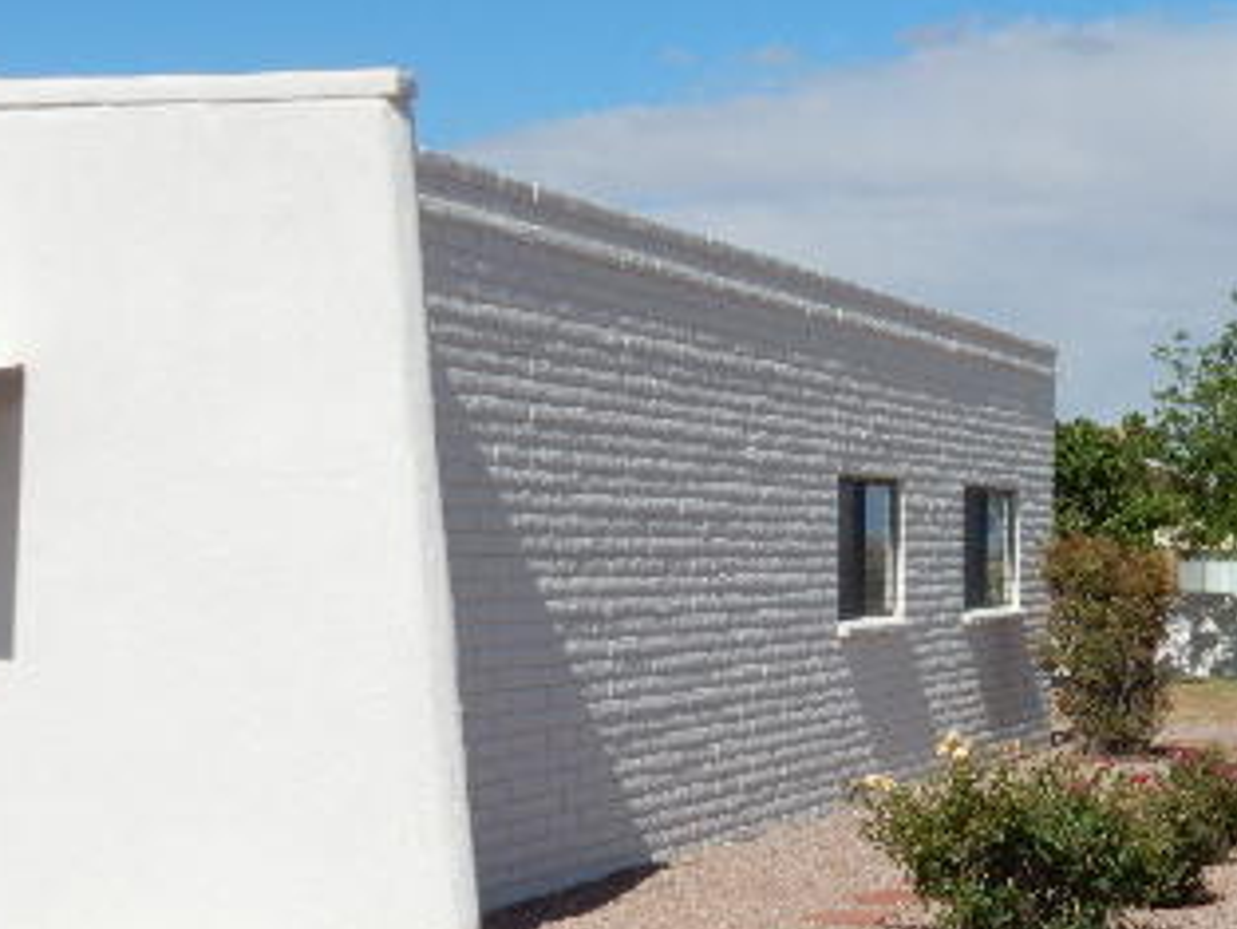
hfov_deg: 21.8
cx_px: 1083
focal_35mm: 88
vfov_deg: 16.7
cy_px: 688
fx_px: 3146
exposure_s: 1/2000
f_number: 4.5
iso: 125
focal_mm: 7.6
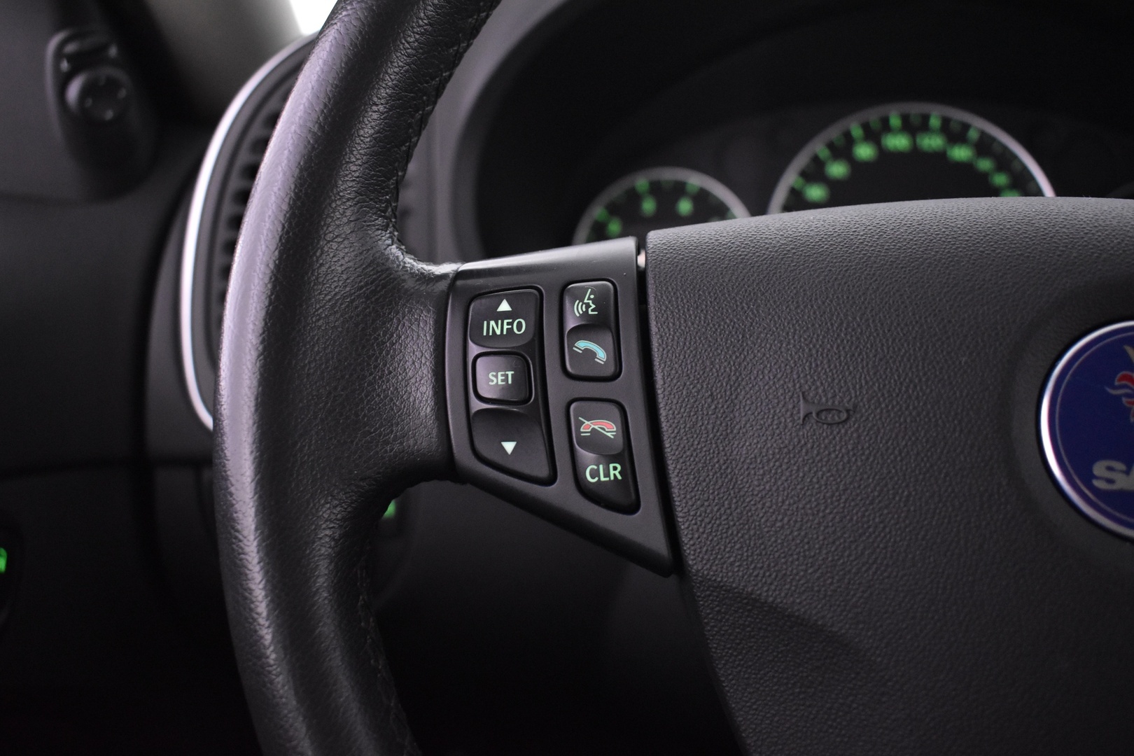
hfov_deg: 55.1
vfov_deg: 38.4
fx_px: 1087
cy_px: 378
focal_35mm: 34
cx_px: 567
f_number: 3.8
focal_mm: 23
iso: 3200
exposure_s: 1/30
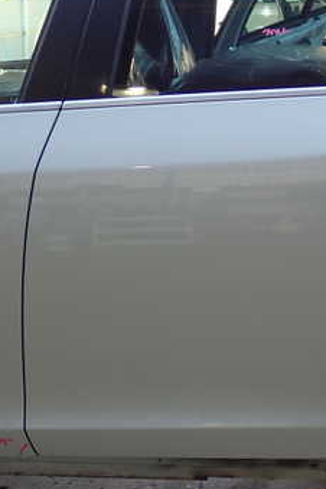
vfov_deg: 25.0
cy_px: 189
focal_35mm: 81
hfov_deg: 16.7
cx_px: 268
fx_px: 1100
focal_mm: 7.84
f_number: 2.9
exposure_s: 1/80
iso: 200
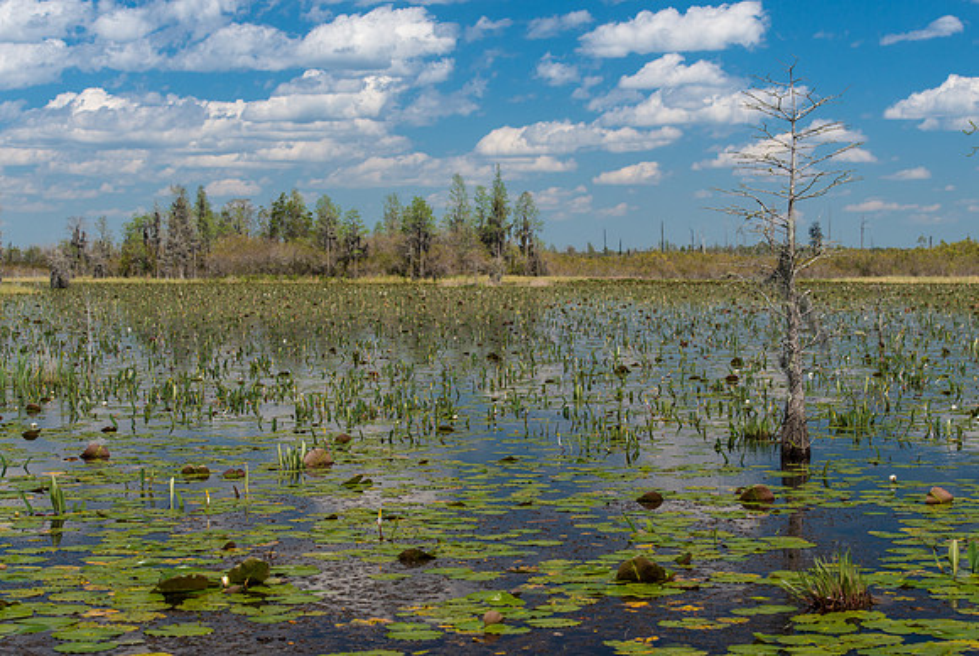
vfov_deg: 17.6
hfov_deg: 26.0
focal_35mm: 78
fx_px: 2116
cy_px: 297
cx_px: 542
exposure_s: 1/400
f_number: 7.1
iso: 400
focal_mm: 70
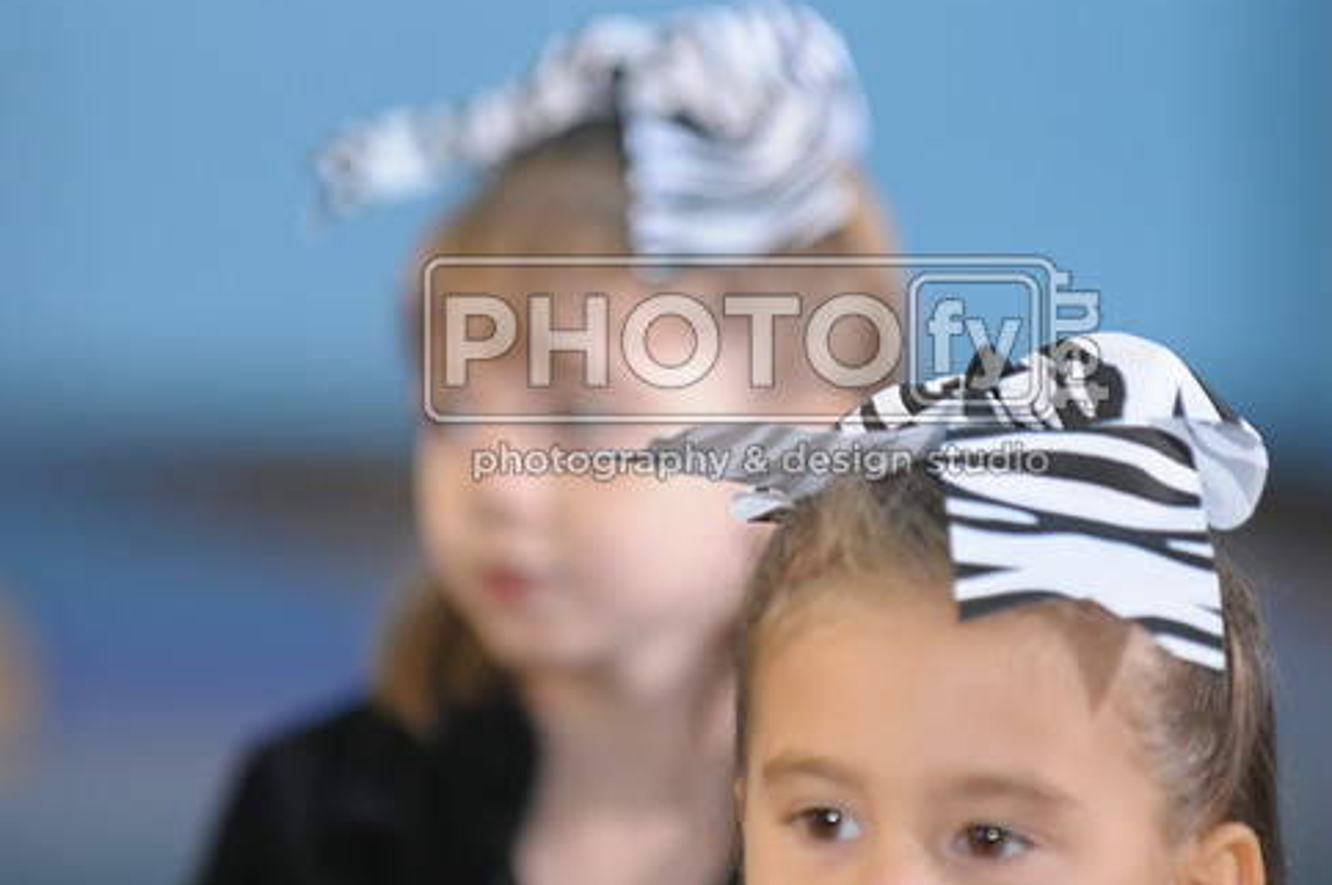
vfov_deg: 3.8
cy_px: 360
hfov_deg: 5.7
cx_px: 753
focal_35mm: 360
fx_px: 13306
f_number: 2.8
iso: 500
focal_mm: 200
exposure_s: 1/125
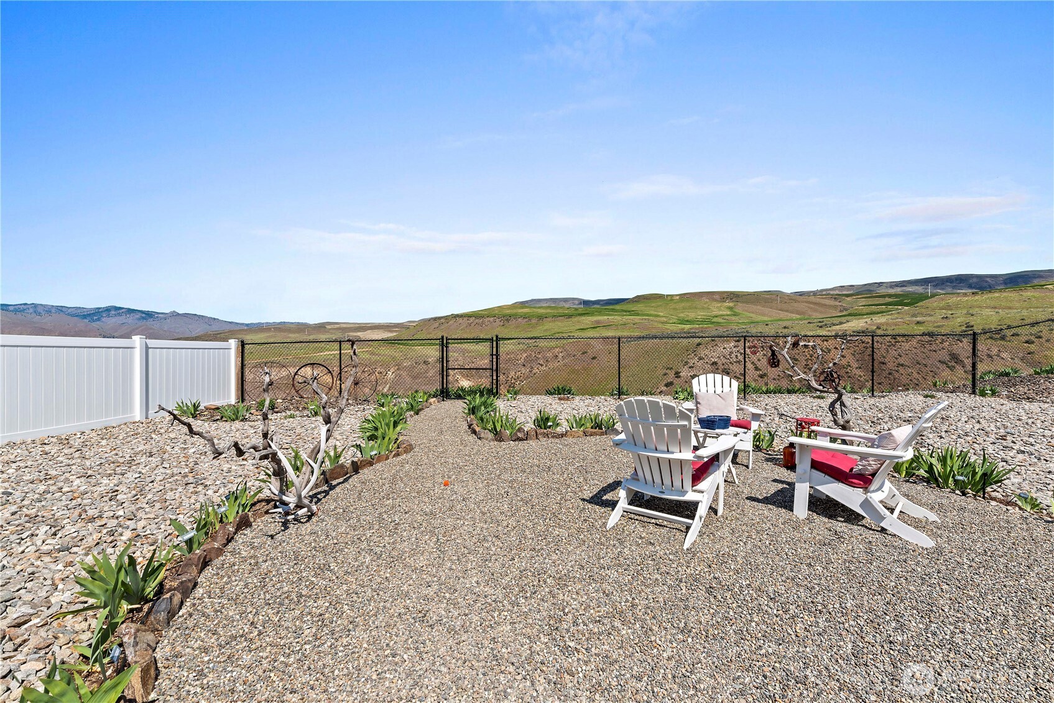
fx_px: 439
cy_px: 352
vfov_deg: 77.4
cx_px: 527
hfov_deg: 100.4
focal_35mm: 15
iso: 100
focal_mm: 15
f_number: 8
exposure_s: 1/500
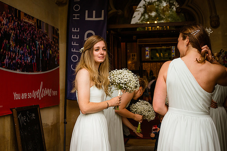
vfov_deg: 27.0
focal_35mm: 50
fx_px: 315
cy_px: 76
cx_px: 114
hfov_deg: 39.6
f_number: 5
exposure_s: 1/2000
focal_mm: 50
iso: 800
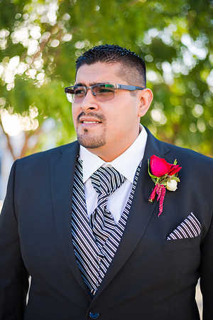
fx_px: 444
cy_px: 160
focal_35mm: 50
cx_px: 106
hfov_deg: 27.0
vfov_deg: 39.6
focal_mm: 50
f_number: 1.8
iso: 125
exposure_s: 1/500
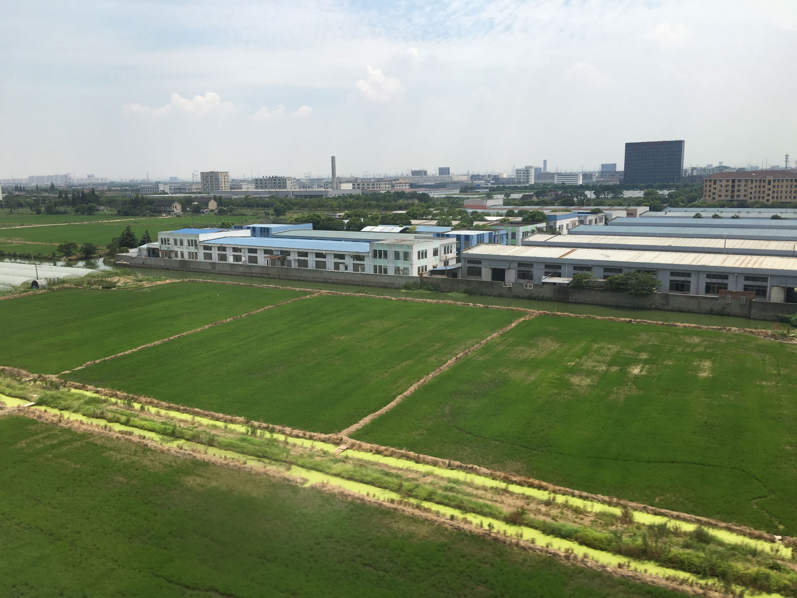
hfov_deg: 61.7
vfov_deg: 48.2
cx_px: 398
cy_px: 299
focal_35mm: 29
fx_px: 668
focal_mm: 4.15
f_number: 2.2
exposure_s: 1/455
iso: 25
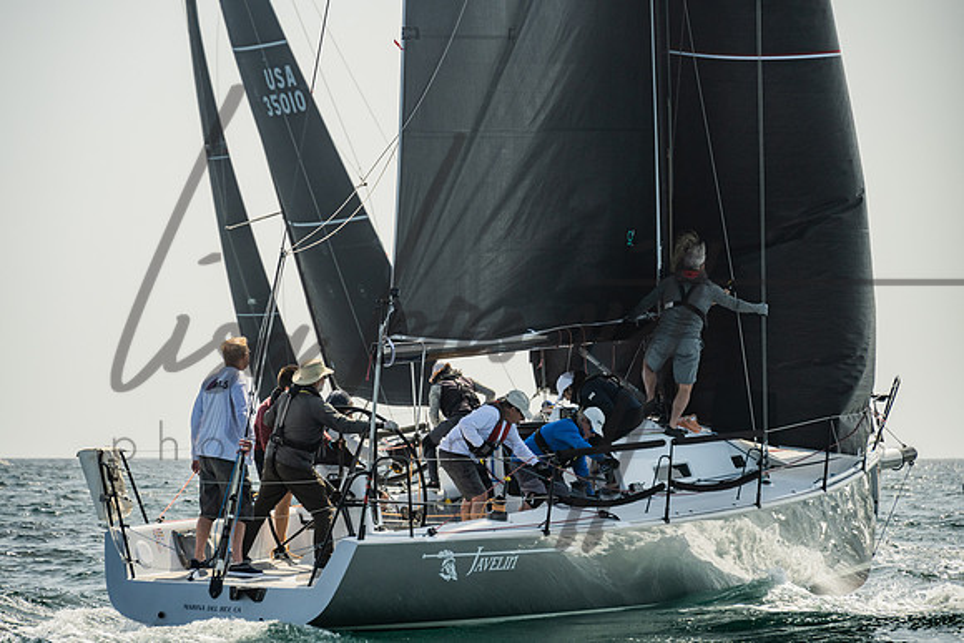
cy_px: 304
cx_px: 443
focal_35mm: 188
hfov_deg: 10.9
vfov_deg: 7.3
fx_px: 5048
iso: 320
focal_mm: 170
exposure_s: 1/800
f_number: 6.3
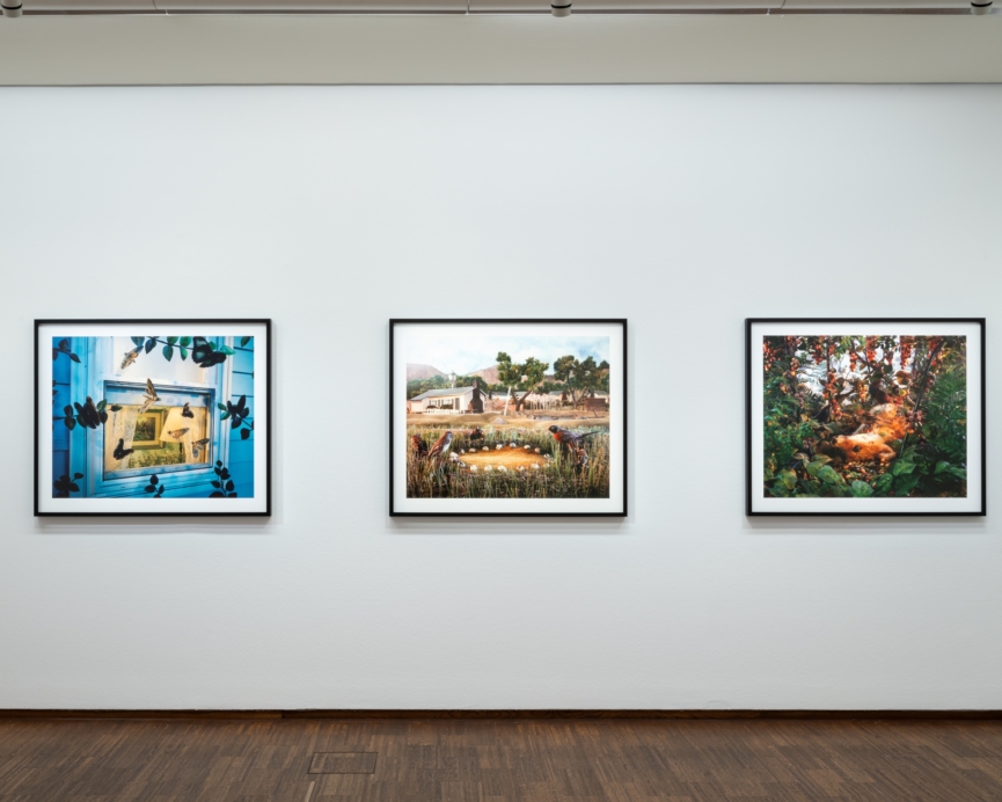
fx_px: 1038
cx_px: 445
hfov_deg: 51.4
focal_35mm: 35
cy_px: 410
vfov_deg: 42.2
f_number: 16
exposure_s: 2.5
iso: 100
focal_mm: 30
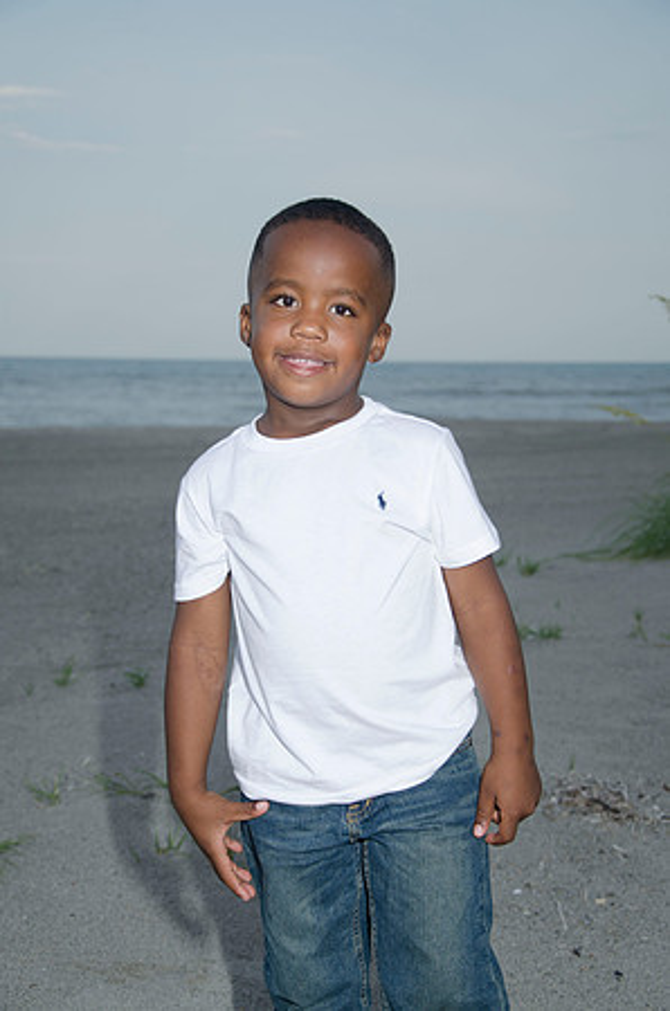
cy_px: 506
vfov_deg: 29.9
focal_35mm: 68
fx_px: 1893
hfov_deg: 20.1
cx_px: 335
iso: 100
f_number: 5.6
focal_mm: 45
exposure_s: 1/250
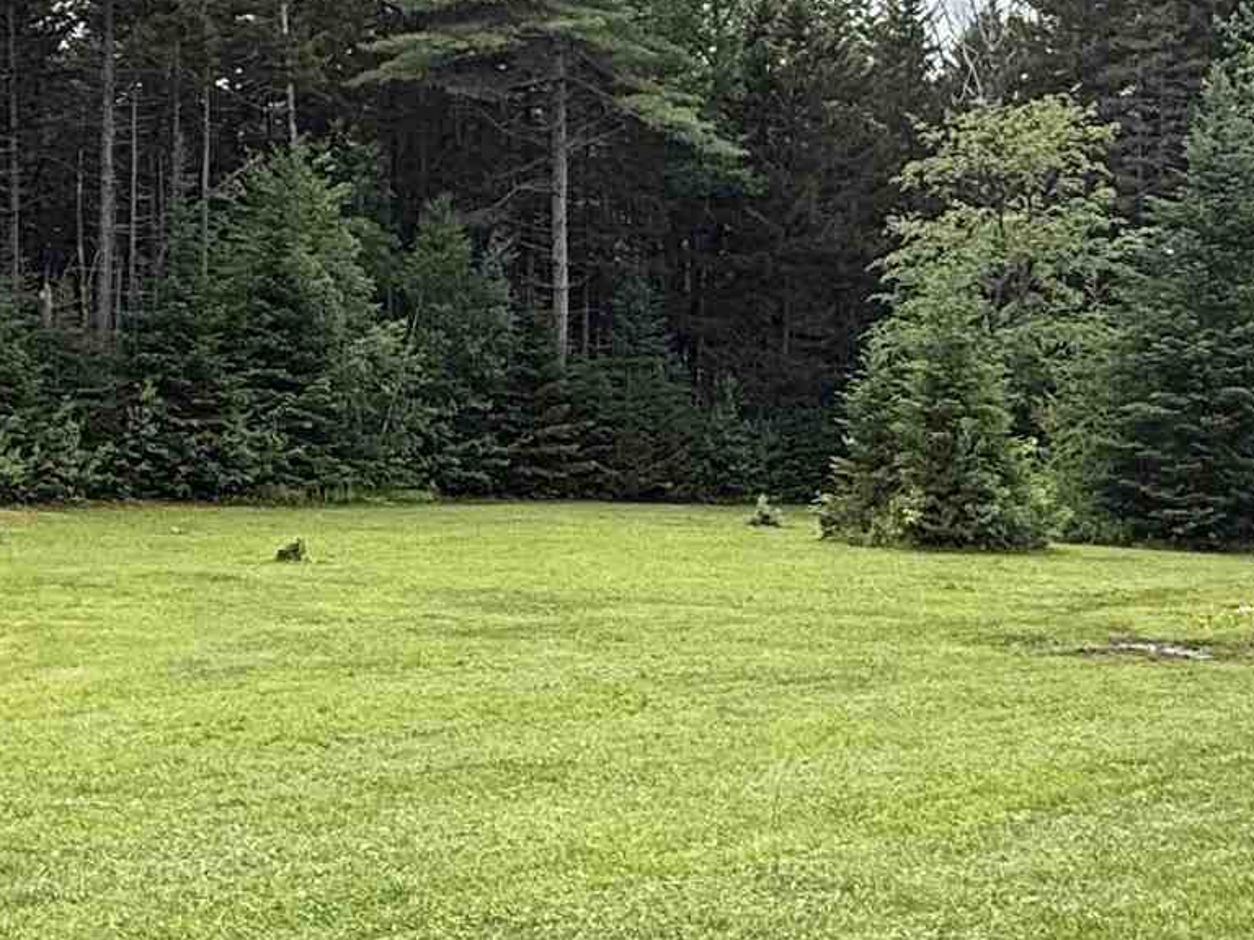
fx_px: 2029
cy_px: 485
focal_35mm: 56
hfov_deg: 34.2
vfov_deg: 26.1
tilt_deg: -0.6
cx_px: 482
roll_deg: +0.3
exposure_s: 1/619
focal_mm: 2.22
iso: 64
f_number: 2.2
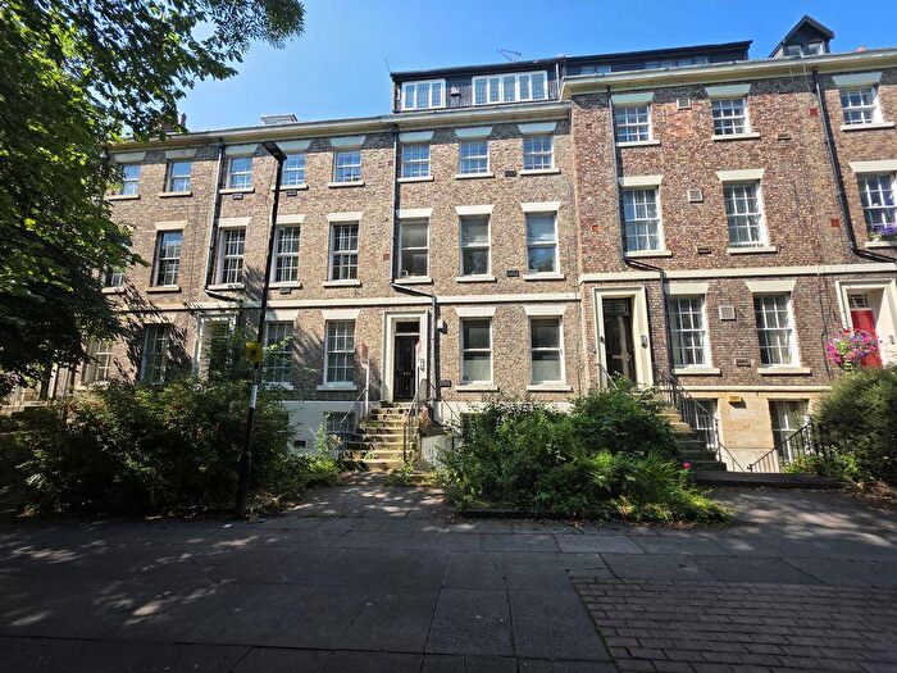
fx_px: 337
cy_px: 336
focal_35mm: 13
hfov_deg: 106.2
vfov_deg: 89.9
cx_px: 448
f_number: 1.9
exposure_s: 1/732
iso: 40
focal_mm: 2.2
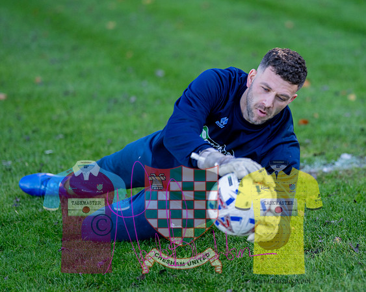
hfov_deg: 9.8
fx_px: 2127
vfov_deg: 7.9
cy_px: 122
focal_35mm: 196
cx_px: 256
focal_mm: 135
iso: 400
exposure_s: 1/1600
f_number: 1.8
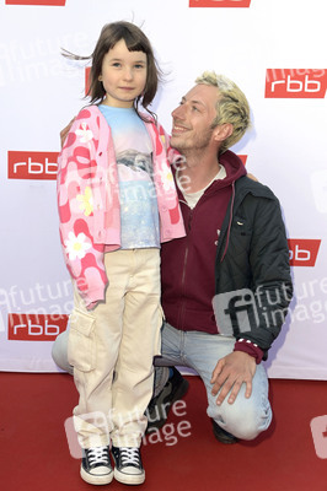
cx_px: 164
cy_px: 246
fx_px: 573
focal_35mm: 42
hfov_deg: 31.8
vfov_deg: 46.4
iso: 640
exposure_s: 1/250
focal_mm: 42
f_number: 5.6
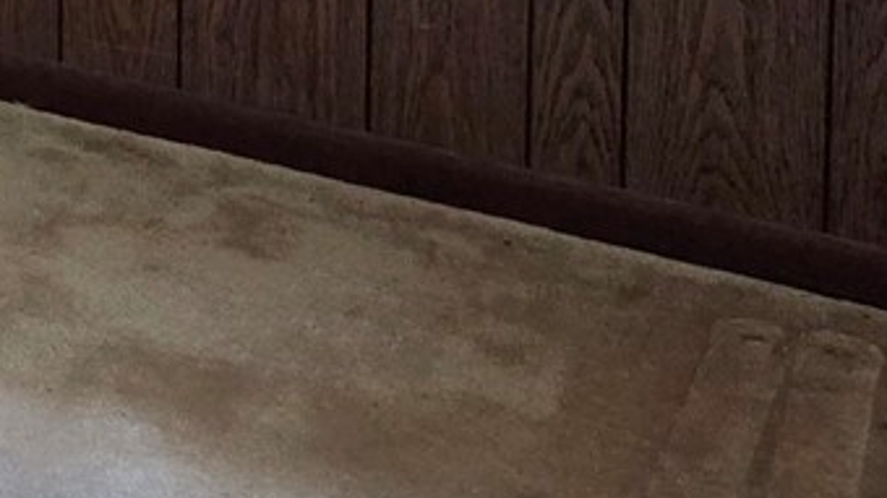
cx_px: -603
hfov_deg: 16.0
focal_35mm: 118
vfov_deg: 9.0
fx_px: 2774
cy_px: -800
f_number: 1.8
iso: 640
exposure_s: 1/120
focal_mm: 5.4
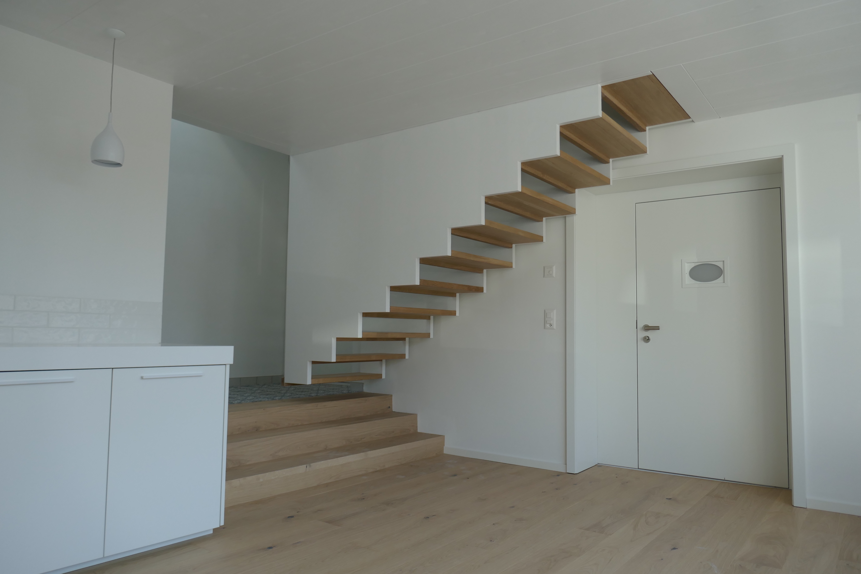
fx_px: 598
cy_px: 287
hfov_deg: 71.5
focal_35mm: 25
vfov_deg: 51.3
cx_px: 430
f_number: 2.8
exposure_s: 1/200
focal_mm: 9.1
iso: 125
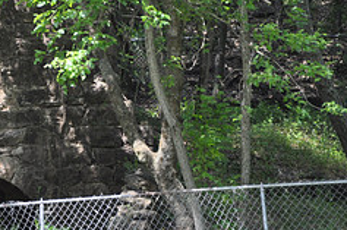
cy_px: 78
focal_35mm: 165
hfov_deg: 12.3
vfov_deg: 8.3
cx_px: -34
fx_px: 1589
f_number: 4.8
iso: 250
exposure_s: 1/125
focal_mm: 45
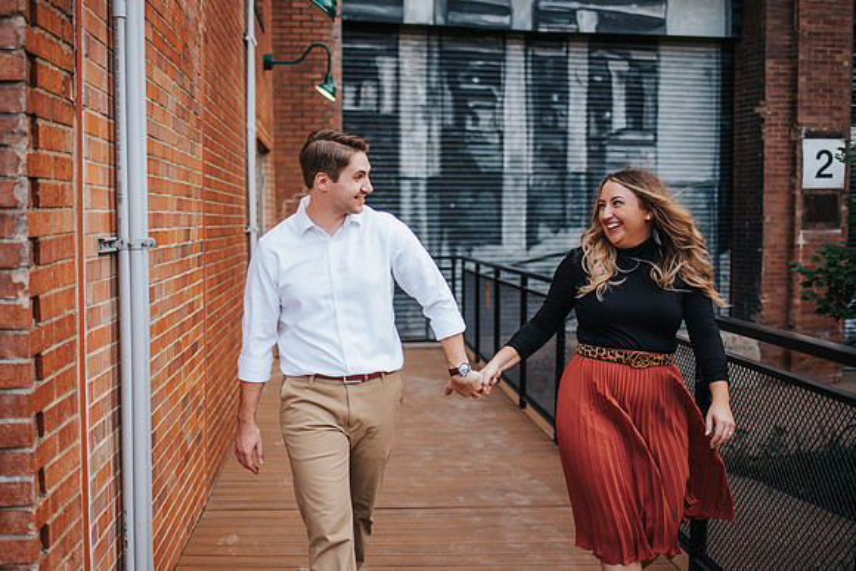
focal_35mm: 43
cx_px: 333
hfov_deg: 45.3
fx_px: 1018
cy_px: 301
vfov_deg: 31.3
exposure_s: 1/800
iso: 200
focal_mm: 35
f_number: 1.8
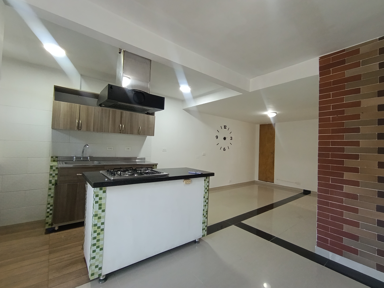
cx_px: 192
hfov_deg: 94.5
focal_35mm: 16
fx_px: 177
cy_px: 144
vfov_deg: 78.1
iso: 400
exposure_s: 1/50
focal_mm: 1.65
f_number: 2.2
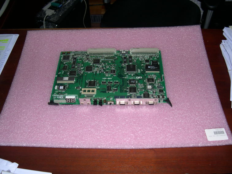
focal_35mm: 38
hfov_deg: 49.0
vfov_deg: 37.7
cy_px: 87
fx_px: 255
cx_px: 116
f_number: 2.8
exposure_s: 1/60
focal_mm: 8
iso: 100
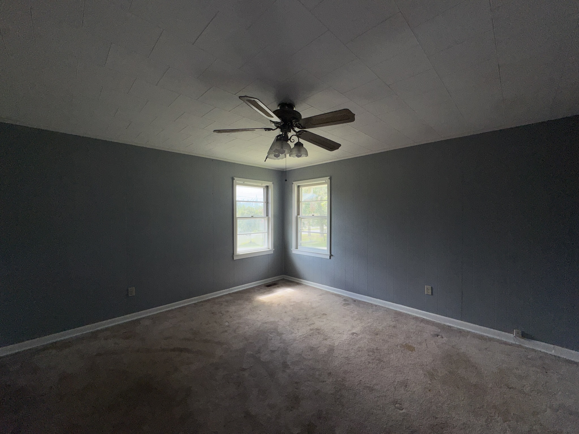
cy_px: 217
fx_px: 234
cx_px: 290
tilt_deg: -0.8
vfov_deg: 85.7
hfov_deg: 102.1
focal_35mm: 14
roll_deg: +0.5
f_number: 2.2
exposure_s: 1/340
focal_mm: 2.22
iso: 32
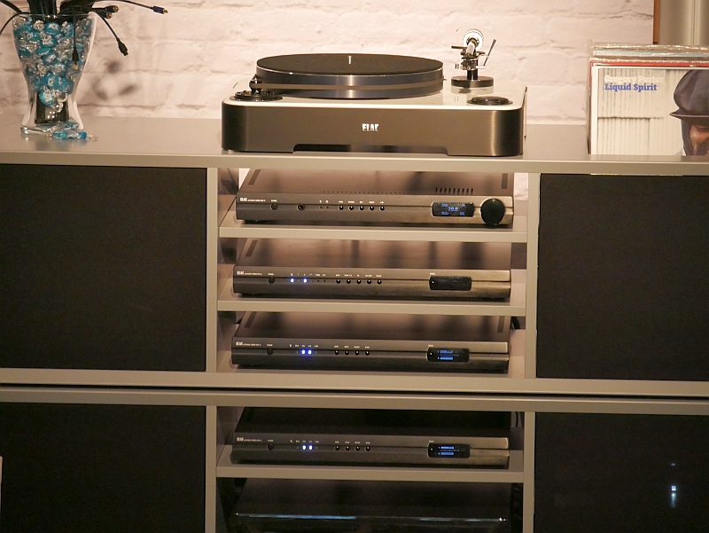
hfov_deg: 10.2
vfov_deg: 7.7
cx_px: 354
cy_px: 266
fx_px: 3976
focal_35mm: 194
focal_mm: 97
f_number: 5.4
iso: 3200
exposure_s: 1/100
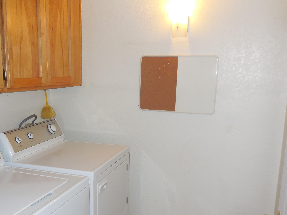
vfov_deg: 37.5
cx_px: 122
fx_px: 315
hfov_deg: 48.8
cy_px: 133
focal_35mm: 38
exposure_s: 1/25
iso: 200
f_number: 3.2
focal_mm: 5.3
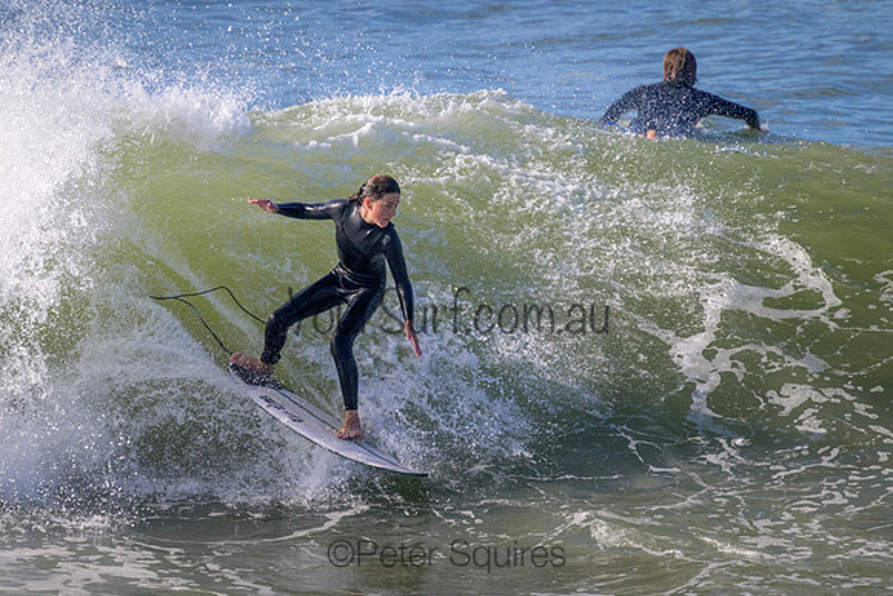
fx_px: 23052
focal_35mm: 929
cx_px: 426
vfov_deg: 1.5
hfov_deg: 2.2
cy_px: 250
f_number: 11
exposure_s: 1/2000
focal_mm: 800
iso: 1400
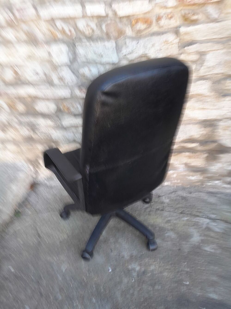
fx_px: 231
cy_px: 154
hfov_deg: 53.1
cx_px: 116
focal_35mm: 26
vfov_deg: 67.3
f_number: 1.8
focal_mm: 3.98
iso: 50
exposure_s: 1/50
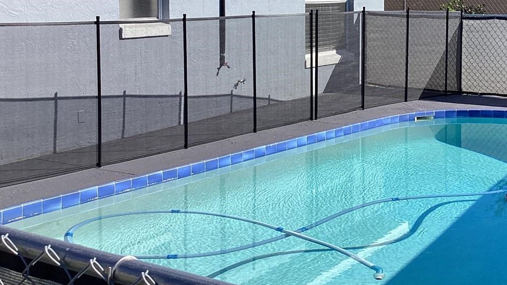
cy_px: 22
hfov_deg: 37.2
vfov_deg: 21.3
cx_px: 360
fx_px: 739
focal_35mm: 55
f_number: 2.4
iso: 25
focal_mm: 3.3
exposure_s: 1/1404
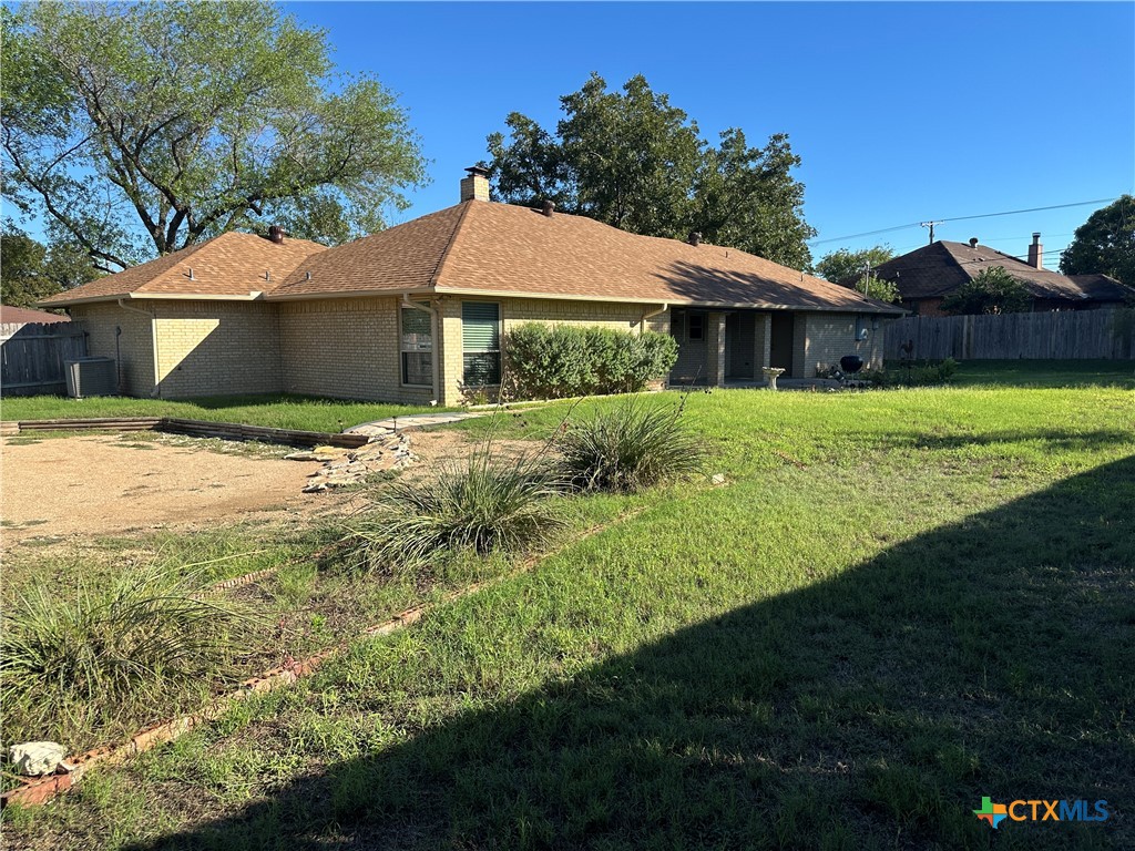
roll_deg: -0.1
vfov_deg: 56.8
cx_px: 568
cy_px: 426
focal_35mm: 24
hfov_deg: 71.6
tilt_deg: -6.6
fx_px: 787
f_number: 1.78
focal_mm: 6.86
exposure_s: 1/2299
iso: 80
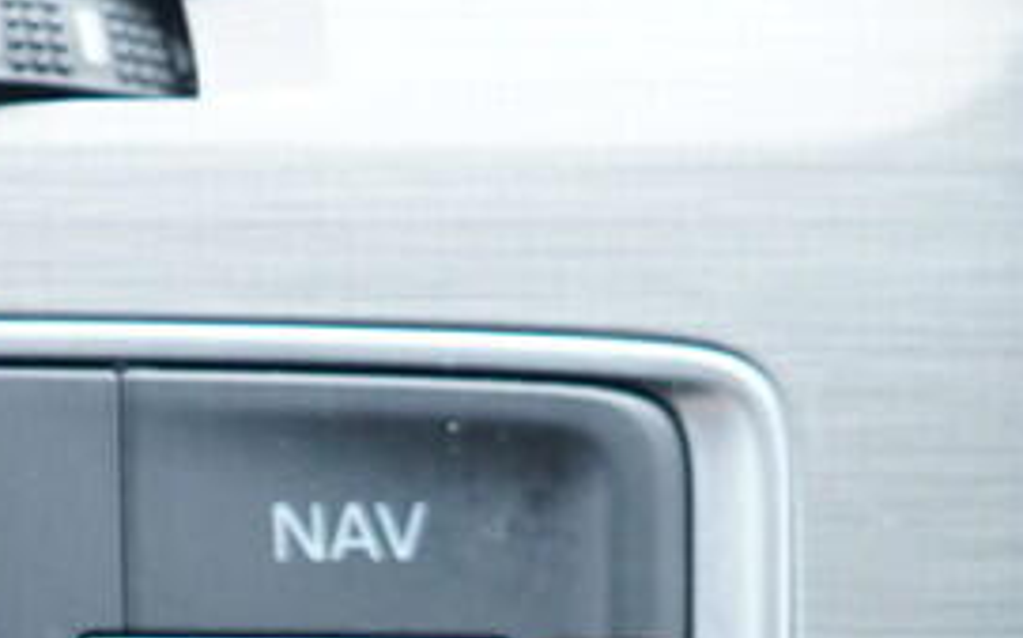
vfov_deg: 6.4
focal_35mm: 195
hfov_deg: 9.7
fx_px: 5433
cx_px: -1261
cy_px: 1529
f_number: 2.8
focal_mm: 24
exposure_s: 1/40
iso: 500
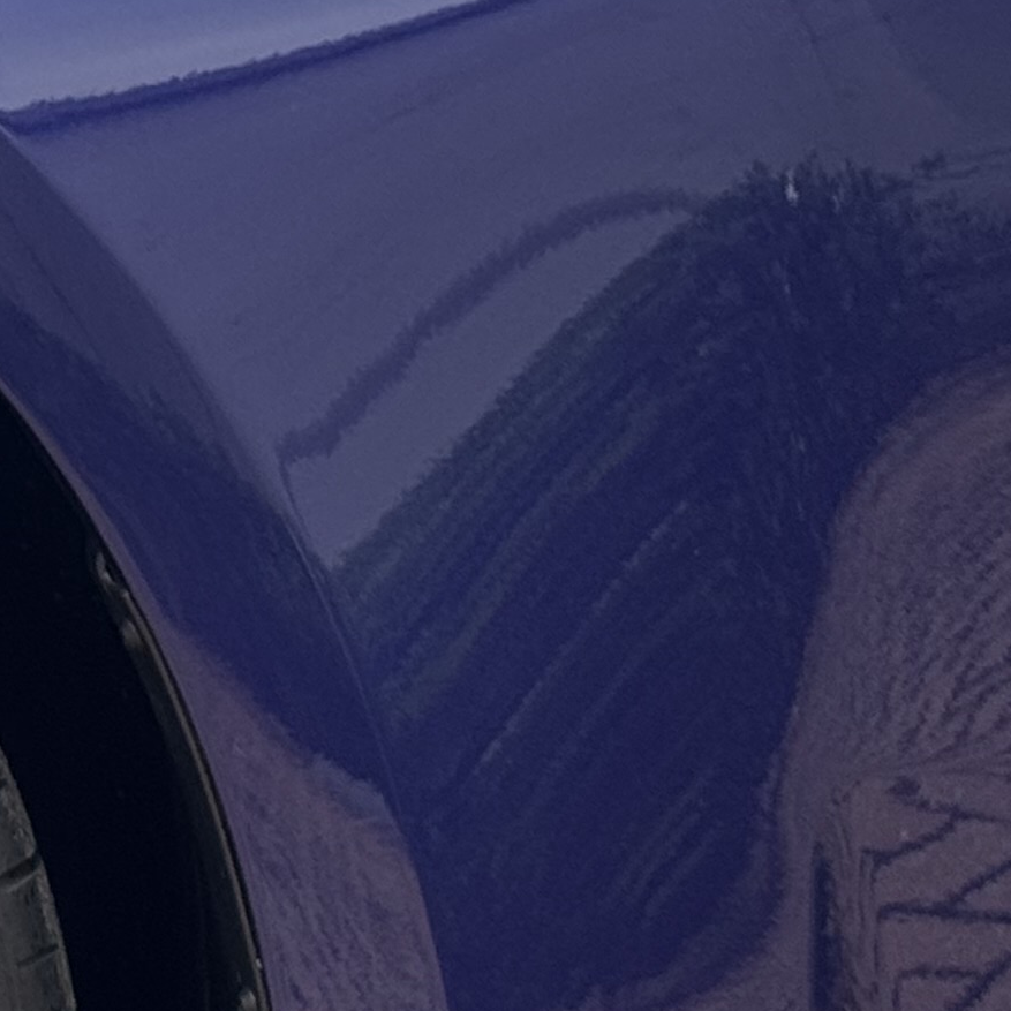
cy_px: 906
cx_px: -1185
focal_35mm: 195
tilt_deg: -3.1
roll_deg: -1.4
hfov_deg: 8.4
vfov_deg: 8.9
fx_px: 6443
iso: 64
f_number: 1.78
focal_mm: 6.76
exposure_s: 1/1133
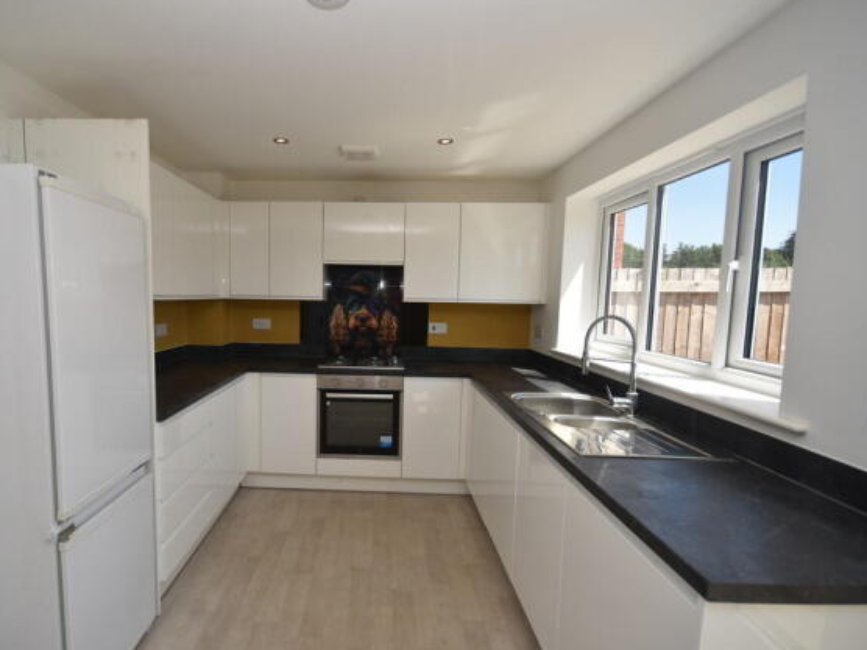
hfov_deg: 90.2
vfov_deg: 74.7
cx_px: 361
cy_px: 333
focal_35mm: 17
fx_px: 426
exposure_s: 1/200
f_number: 5.6
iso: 100
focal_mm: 10
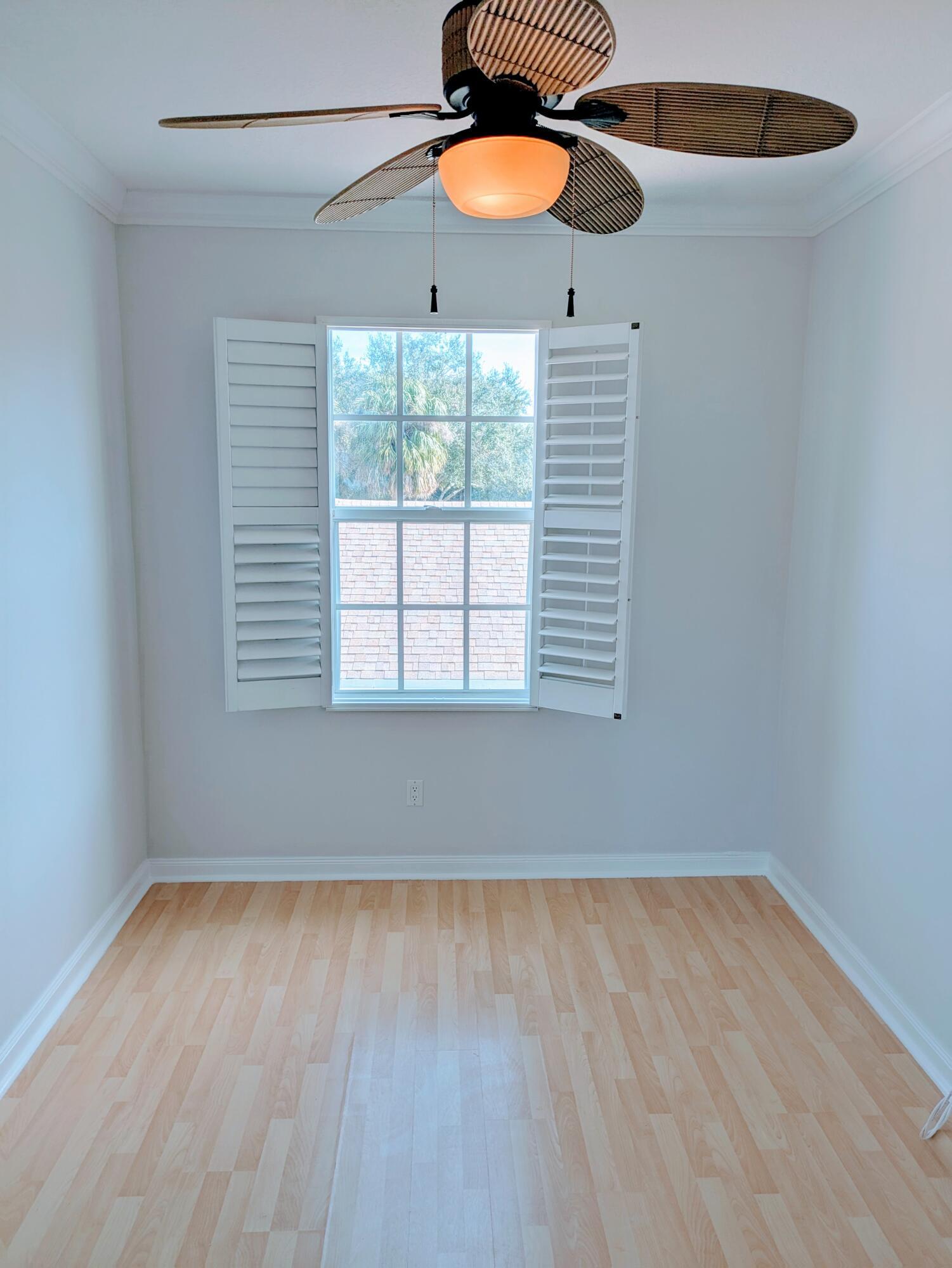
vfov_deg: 69.4
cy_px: 634
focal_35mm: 25
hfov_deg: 54.9
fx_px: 916
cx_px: 476
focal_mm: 5.43
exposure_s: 1/497
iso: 44
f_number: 1.89
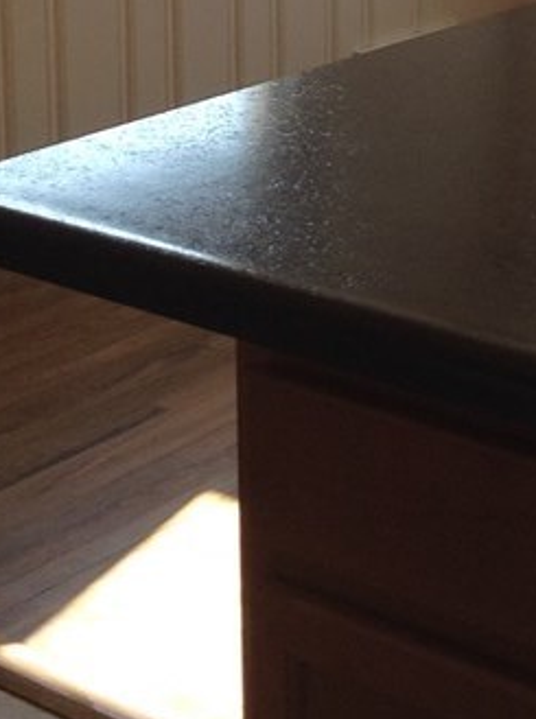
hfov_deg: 13.9
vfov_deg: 18.5
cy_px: -42
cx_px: 617
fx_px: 2136
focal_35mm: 103
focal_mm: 3.3
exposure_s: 1/124
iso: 25
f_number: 2.4
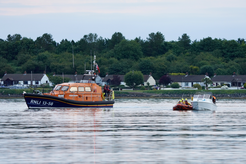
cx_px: 123
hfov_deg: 6.5
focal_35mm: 315
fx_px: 2152
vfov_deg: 4.4
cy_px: 82
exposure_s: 1/320
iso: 1600
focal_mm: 315
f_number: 6.3
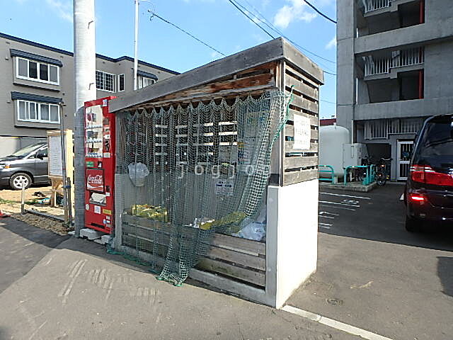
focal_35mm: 21
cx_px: 226
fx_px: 275
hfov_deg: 79.0
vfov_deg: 63.4
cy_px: 170
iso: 125
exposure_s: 1/640
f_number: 3.5
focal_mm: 3.7
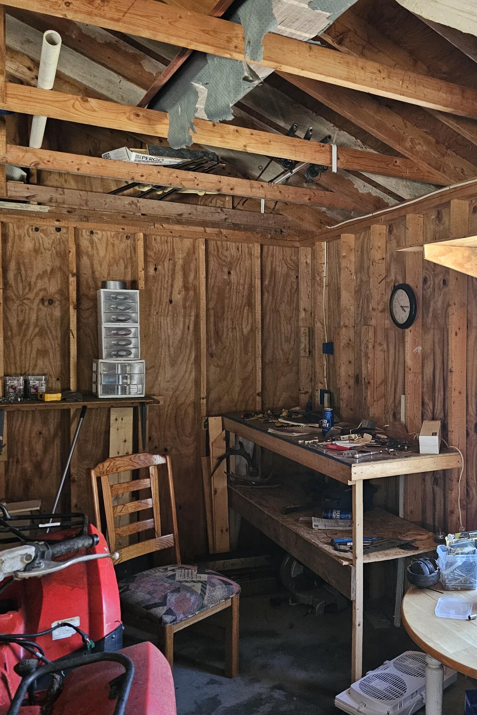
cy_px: 358
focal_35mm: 32
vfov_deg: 58.7
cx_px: 375
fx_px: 636
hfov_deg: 39.6
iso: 1000
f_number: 1.7
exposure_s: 1/120
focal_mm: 6.3
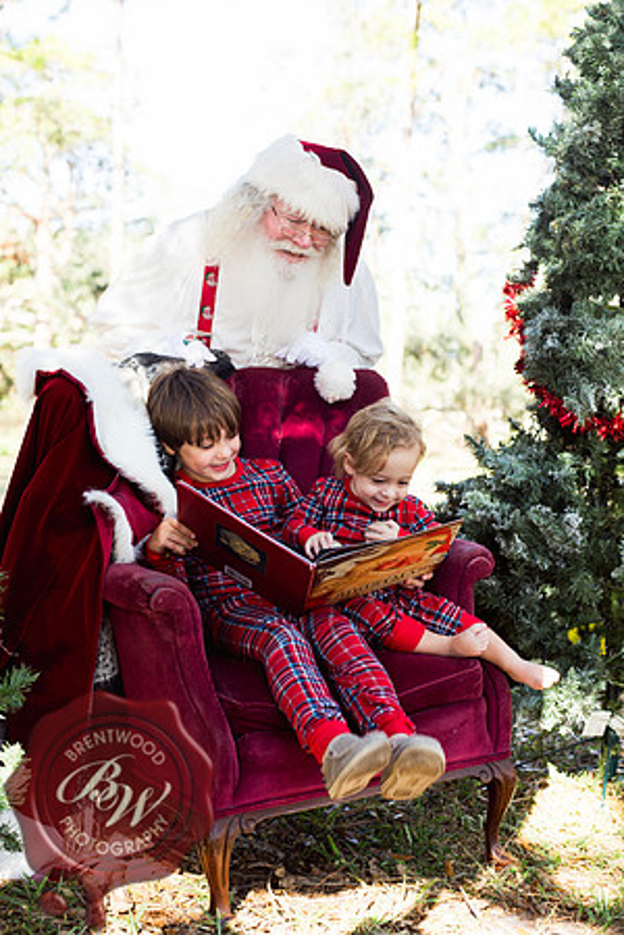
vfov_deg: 39.6
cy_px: 468
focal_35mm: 50
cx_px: 312
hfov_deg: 27.0
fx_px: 1300
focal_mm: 50
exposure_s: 1/125
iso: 125
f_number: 4.5
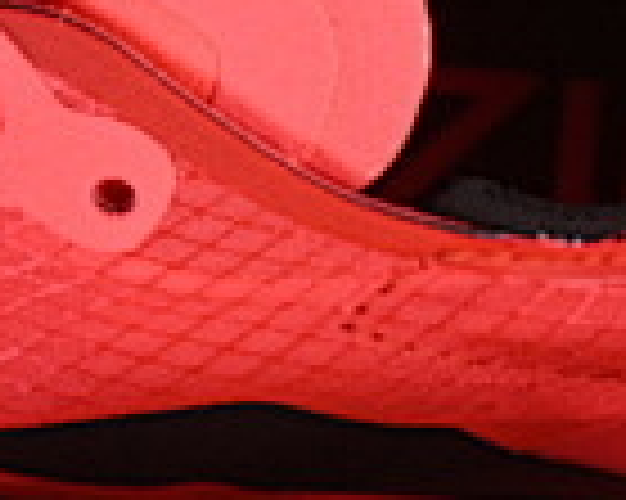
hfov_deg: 3.5
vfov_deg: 2.8
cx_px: -140
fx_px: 10109
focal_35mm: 546
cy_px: 968
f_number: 7.1
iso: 160
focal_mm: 50
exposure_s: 1/80
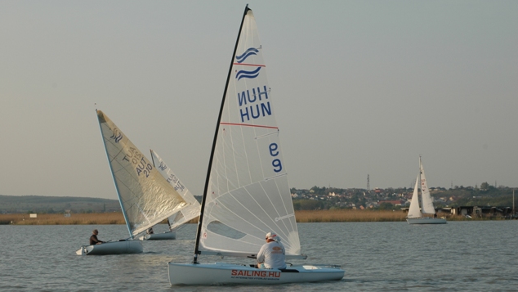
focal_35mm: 111
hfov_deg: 19.3
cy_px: 170
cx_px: 257
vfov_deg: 10.9
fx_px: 1525
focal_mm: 70
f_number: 9
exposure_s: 1/250
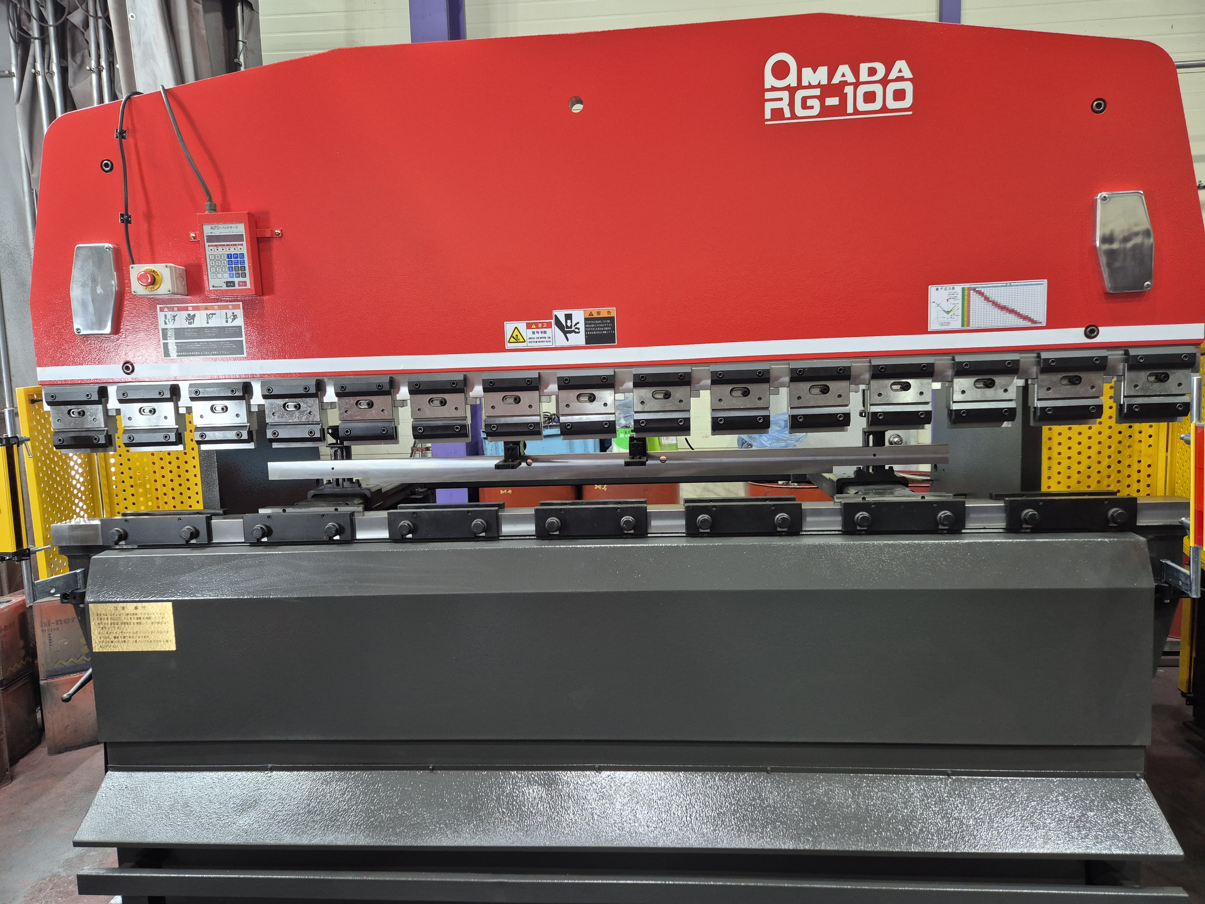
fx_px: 801
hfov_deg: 73.9
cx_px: 602
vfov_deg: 58.9
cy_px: 452
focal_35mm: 23
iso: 250
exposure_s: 1/120
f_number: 1.8
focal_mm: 5.4
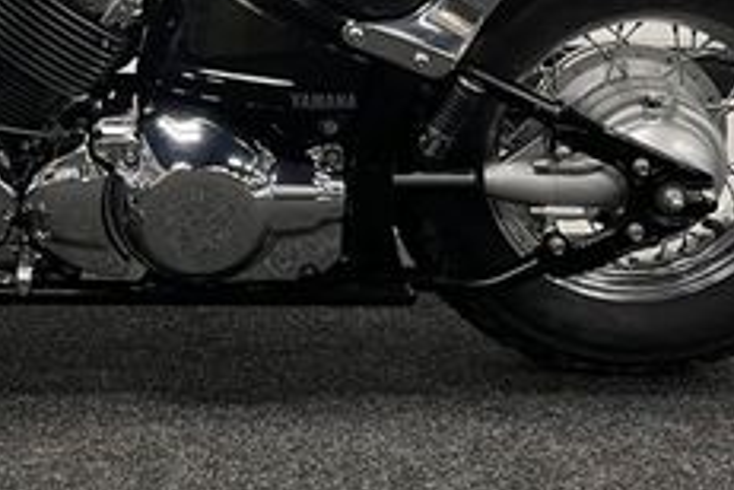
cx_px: 79
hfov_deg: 26.1
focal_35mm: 75
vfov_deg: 17.3
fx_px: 1529
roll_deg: +0.9
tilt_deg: -2.4
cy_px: -105
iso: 125
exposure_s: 1/50
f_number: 1.6
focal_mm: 5.1
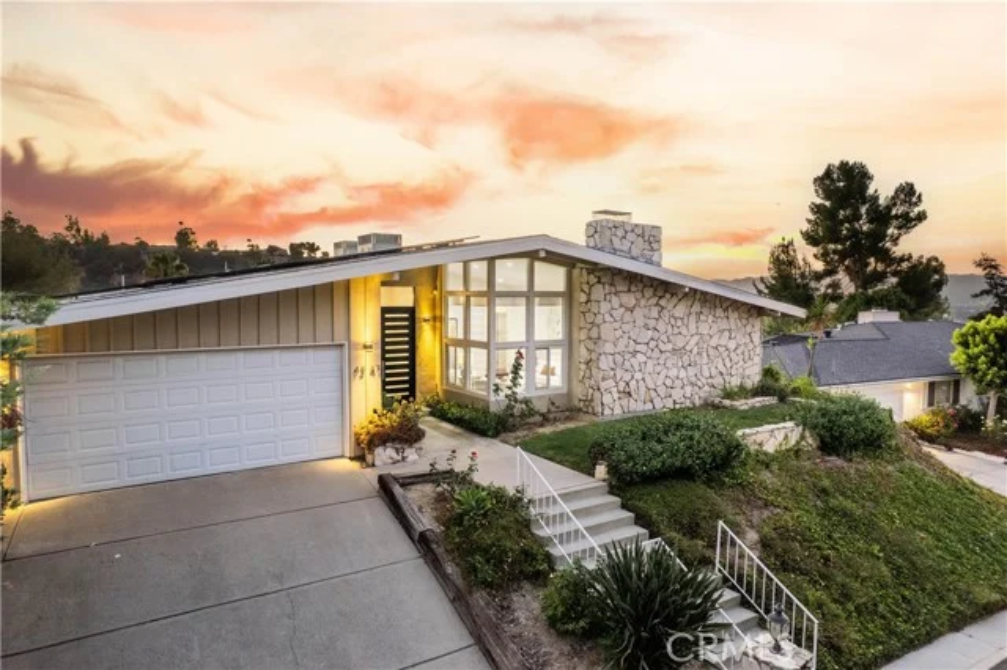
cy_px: 335
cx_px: 504
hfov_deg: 78.6
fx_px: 615
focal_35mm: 22
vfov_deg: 57.2
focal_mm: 8.38
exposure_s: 1/15
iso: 110
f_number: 2.8
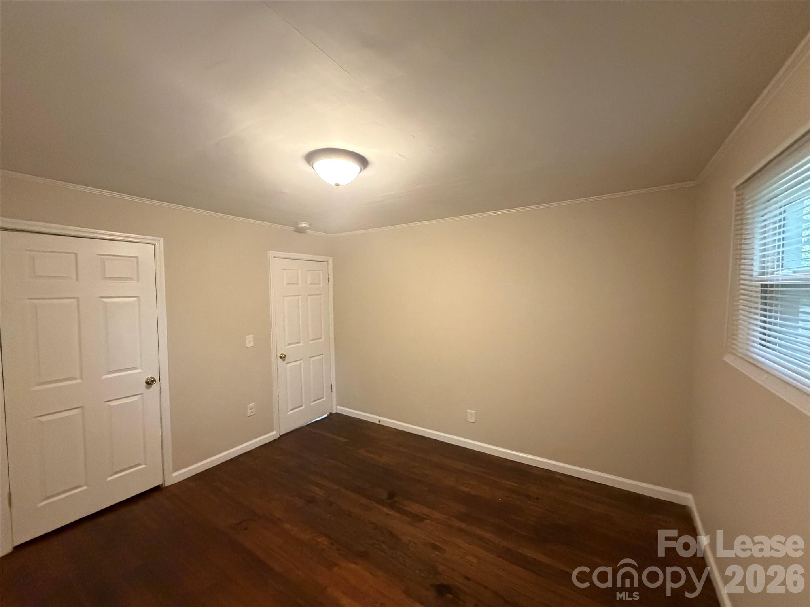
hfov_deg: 102.1
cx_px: 405
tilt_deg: -3.4
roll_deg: +0.8
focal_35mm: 14
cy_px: 304
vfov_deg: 85.7
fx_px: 328
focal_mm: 2.22
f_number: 2.2
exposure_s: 1/60
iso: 1000
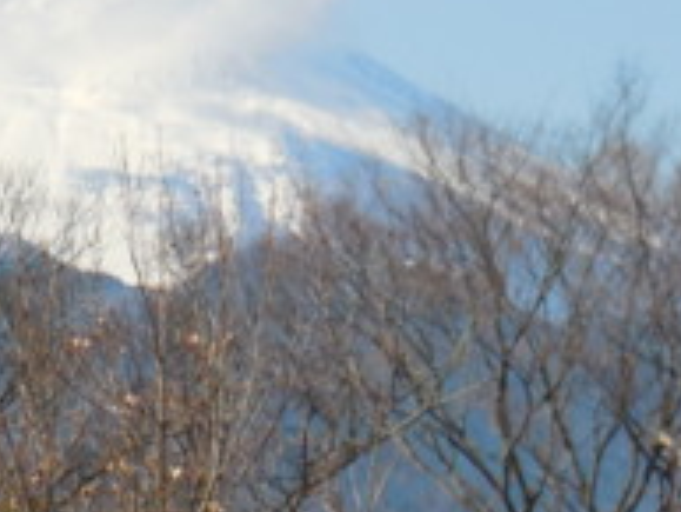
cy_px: 565
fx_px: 7658
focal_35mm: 389
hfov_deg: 5.1
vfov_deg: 3.8
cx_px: 558
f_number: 4.7
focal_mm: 16.8
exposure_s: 1/800
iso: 125
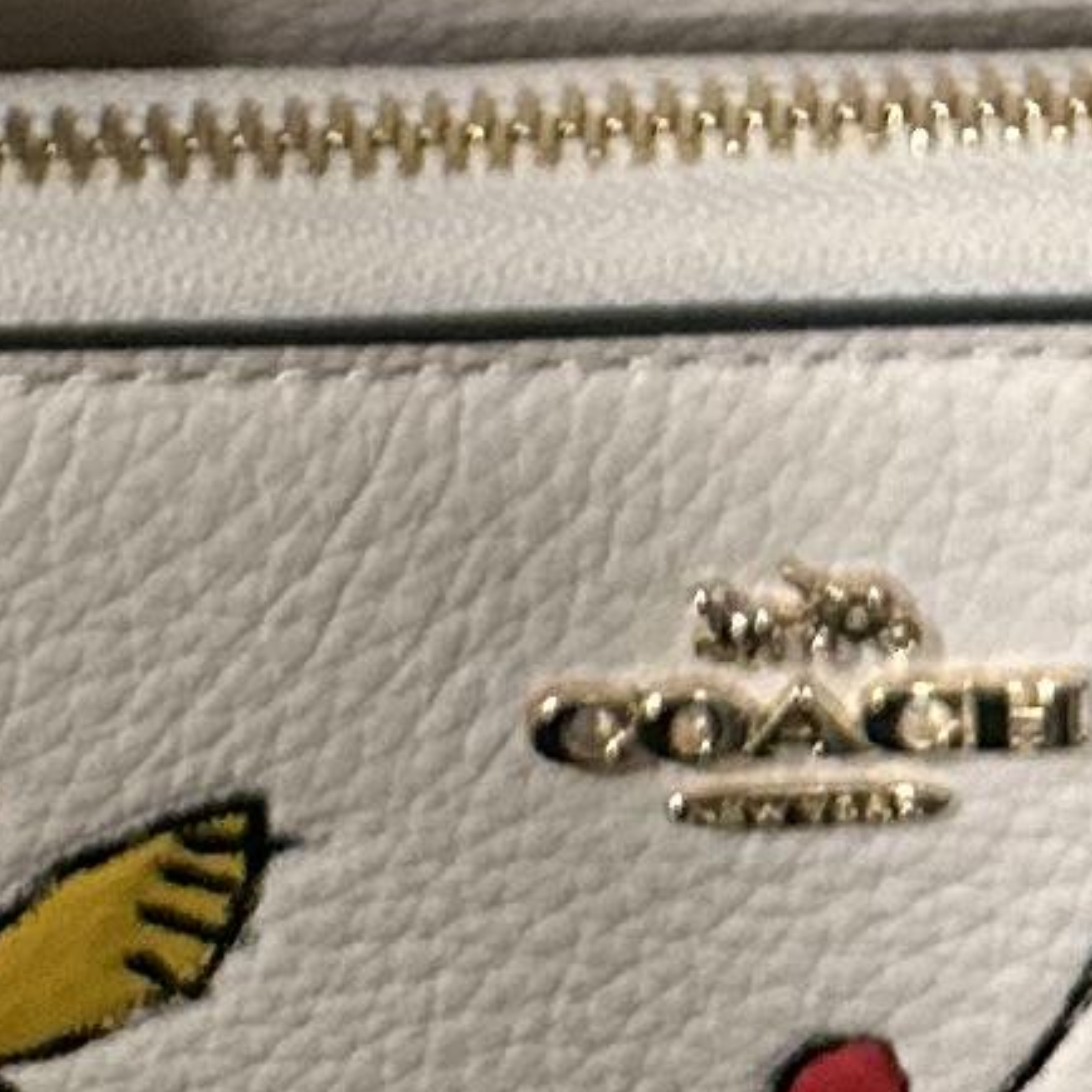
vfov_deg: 7.2
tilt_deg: -30.9
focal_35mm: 197
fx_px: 7031
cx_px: 1089
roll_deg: +1.6
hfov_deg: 8.8
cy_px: -2841
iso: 320
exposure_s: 1/60
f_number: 1.78
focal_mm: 6.86
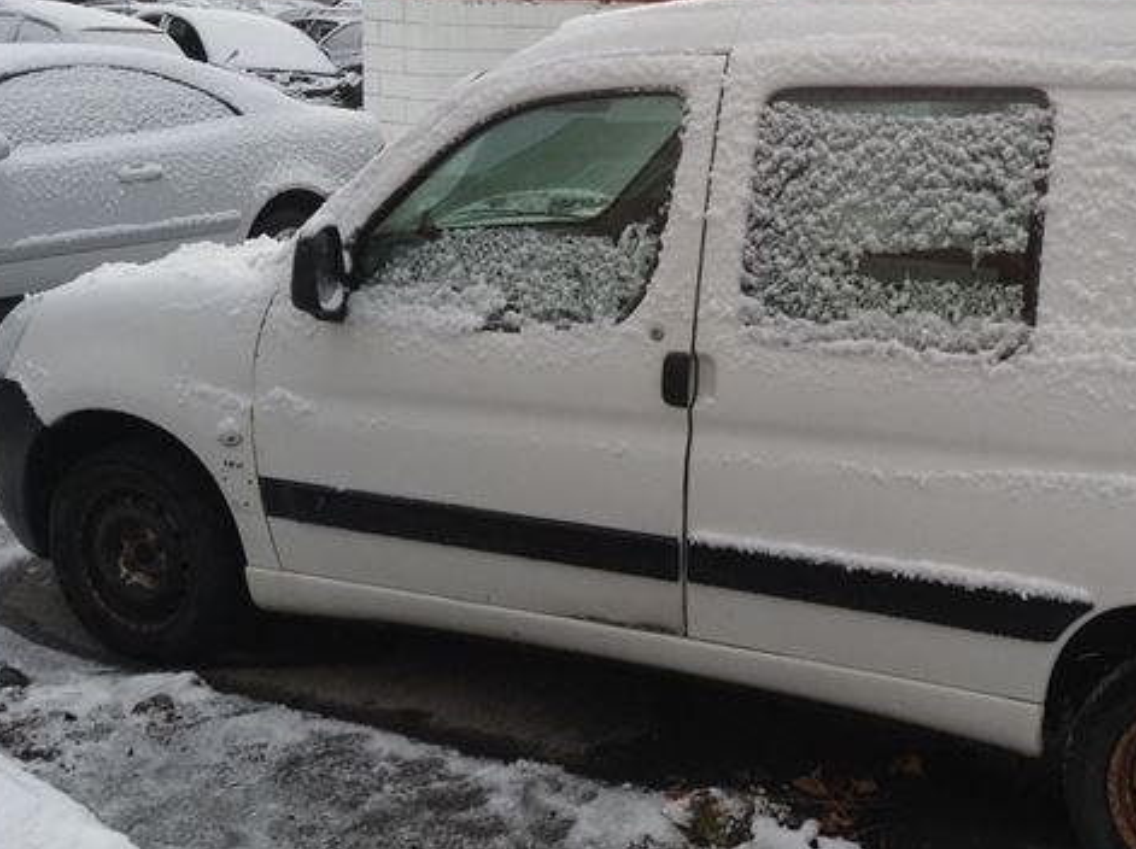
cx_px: 854
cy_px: 418
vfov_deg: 26.0
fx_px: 1835
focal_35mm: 56
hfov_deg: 33.7
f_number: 2.4
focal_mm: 3.3
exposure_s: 1/120
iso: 32
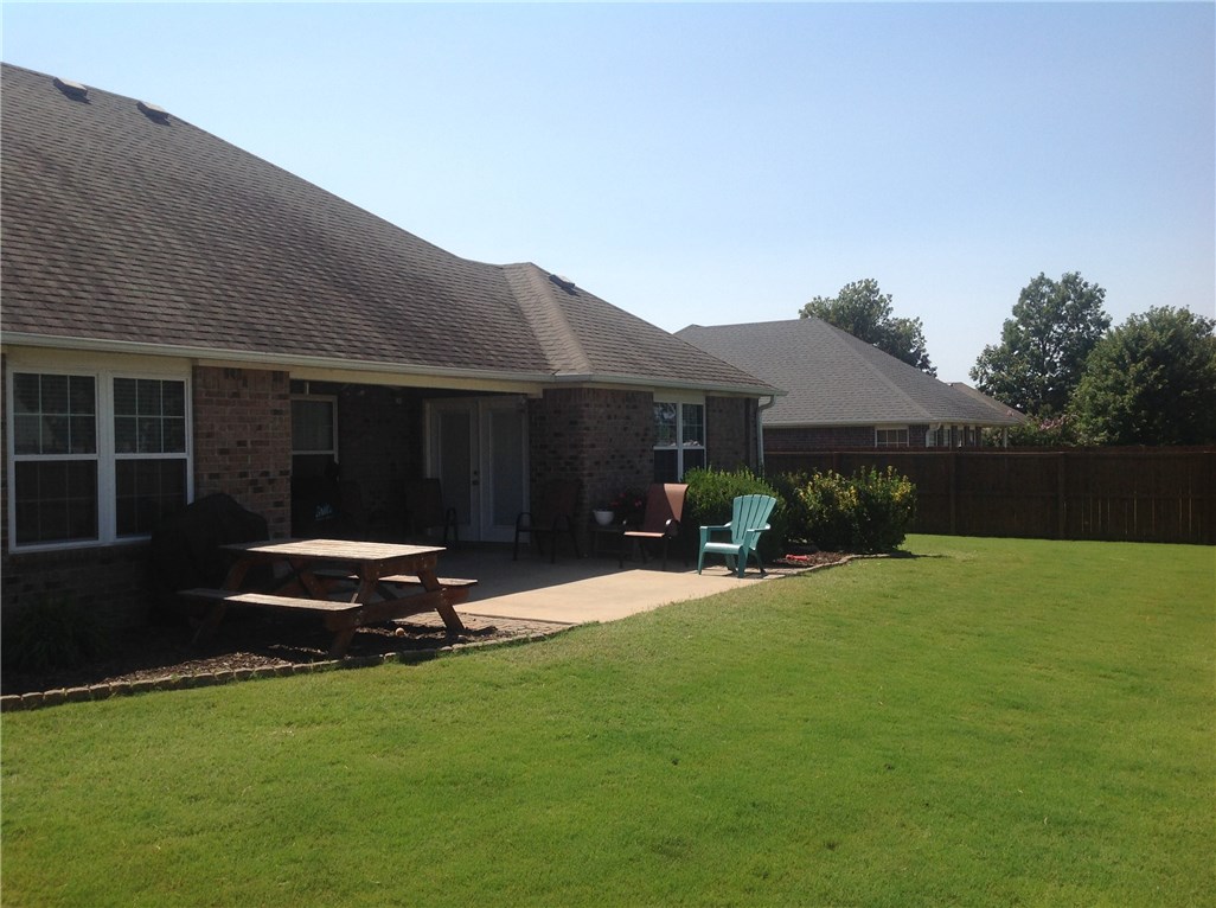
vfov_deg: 40.6
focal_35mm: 35
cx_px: 608
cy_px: 454
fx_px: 1227
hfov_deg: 52.7
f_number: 2.4
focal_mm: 4.28
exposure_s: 1/2160
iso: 50
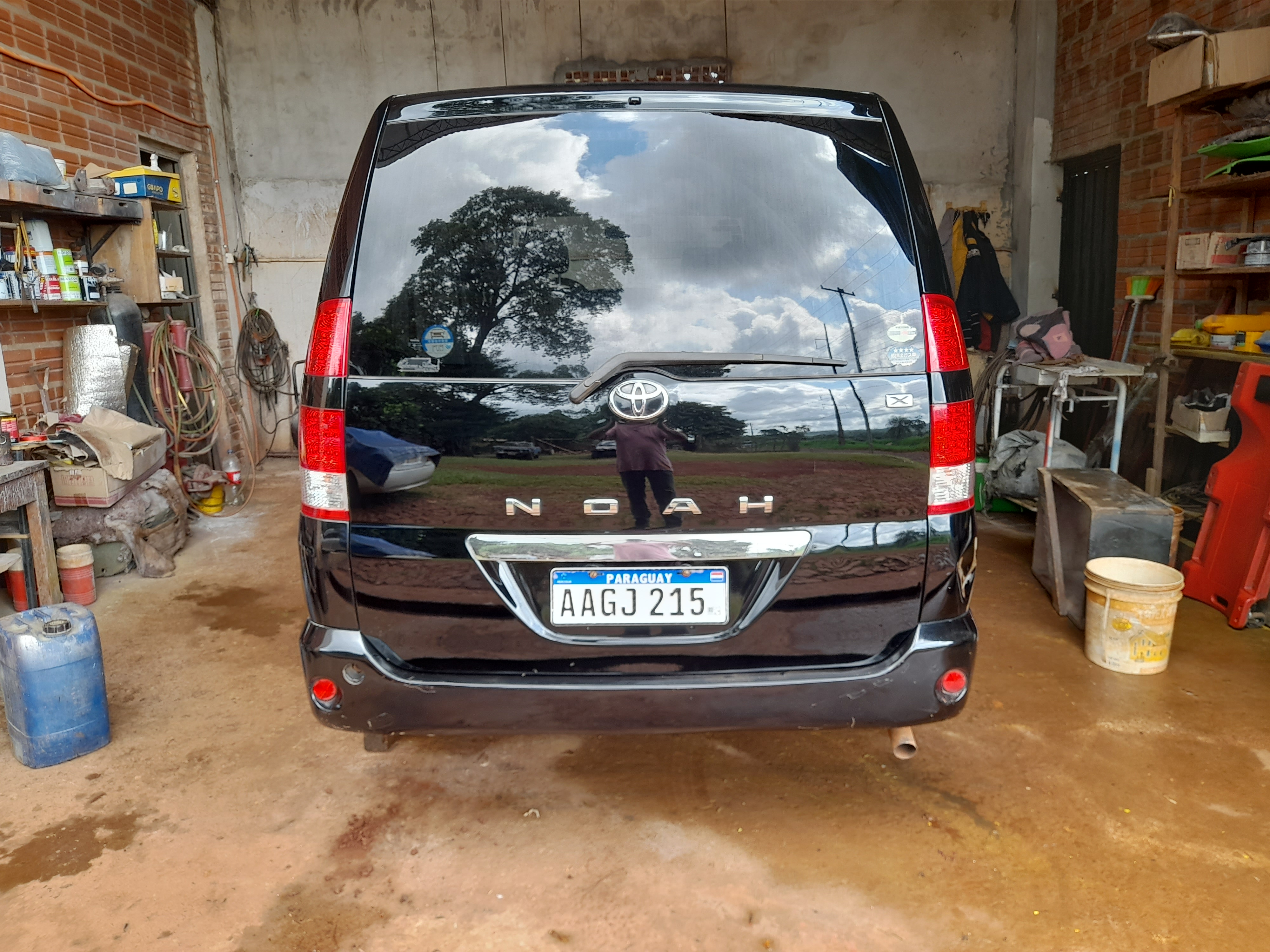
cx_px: 635
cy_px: 476
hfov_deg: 69.4
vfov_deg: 54.9
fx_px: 917
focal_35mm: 25
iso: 20
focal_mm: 4.6
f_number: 2
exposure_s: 1/50
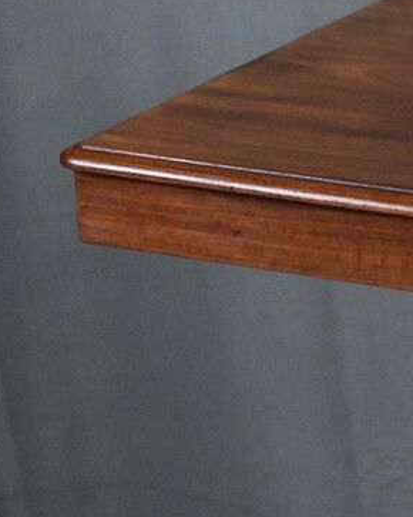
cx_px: 833
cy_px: 165
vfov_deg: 12.4
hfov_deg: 9.3
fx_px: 2370
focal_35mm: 155
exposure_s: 1/80
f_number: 6.3
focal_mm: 50
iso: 5000
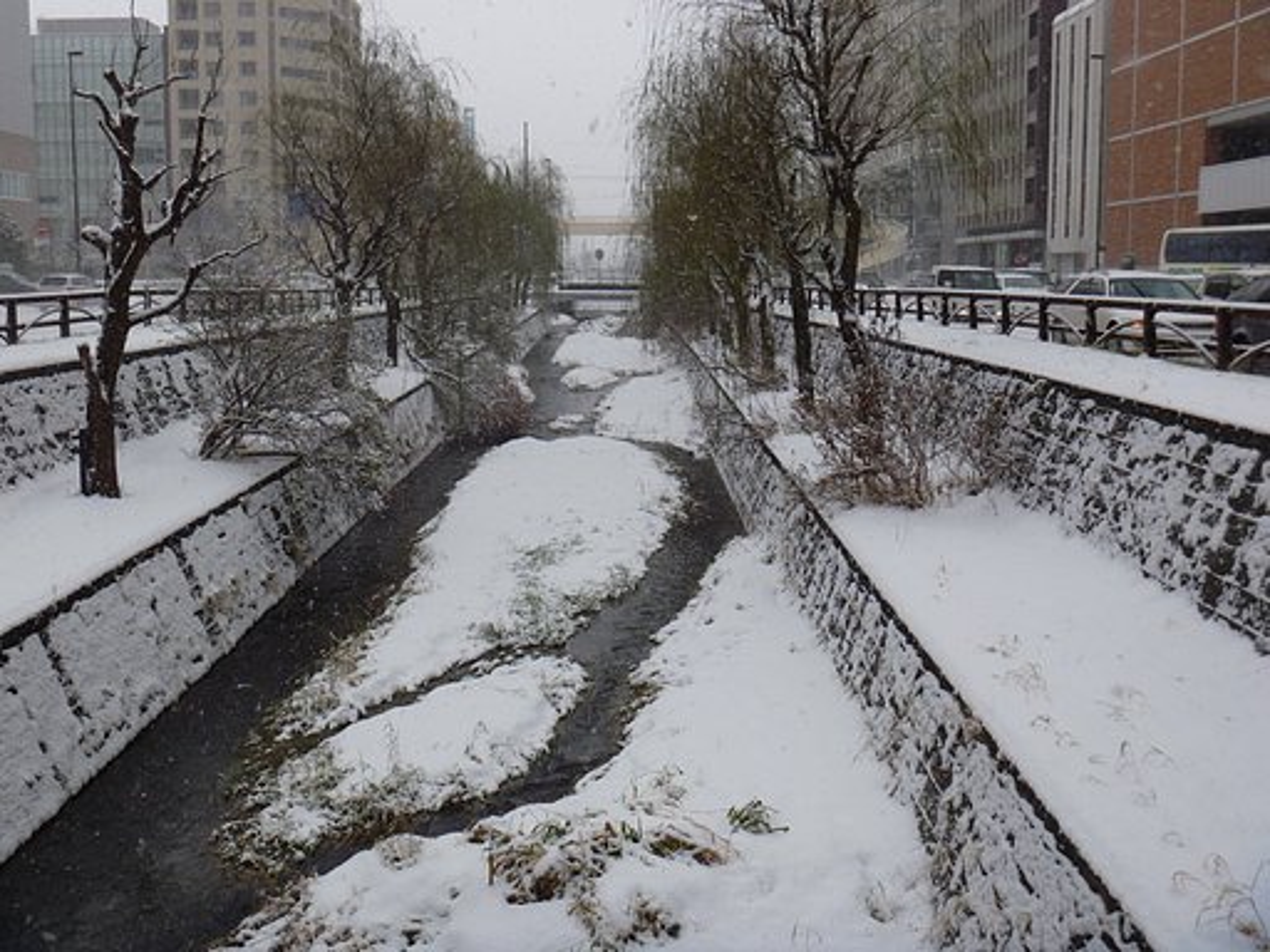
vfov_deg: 40.7
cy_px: 476
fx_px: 1284
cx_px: 635
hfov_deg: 52.6
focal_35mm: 35
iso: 80
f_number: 4.5
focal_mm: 6.3
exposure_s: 1/250
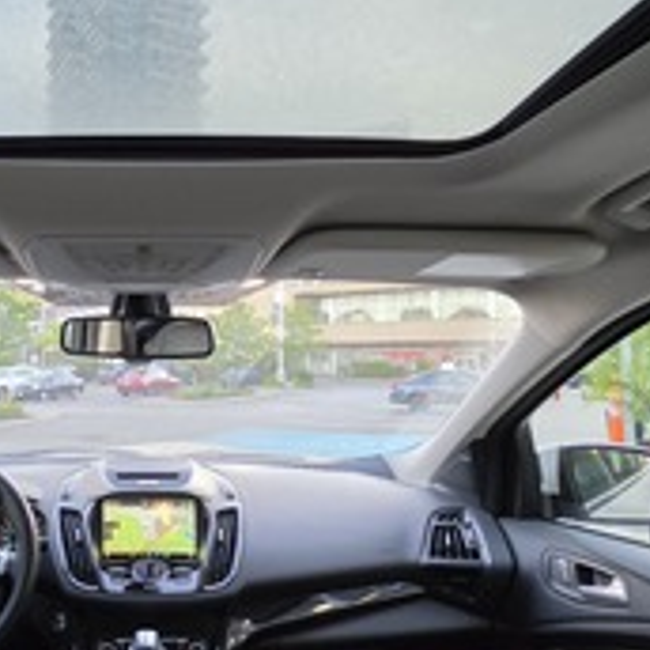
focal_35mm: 28
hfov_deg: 53.8
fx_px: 595
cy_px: 342
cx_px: 140
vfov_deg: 57.3
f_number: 1.9
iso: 400
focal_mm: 2.2
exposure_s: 1/359
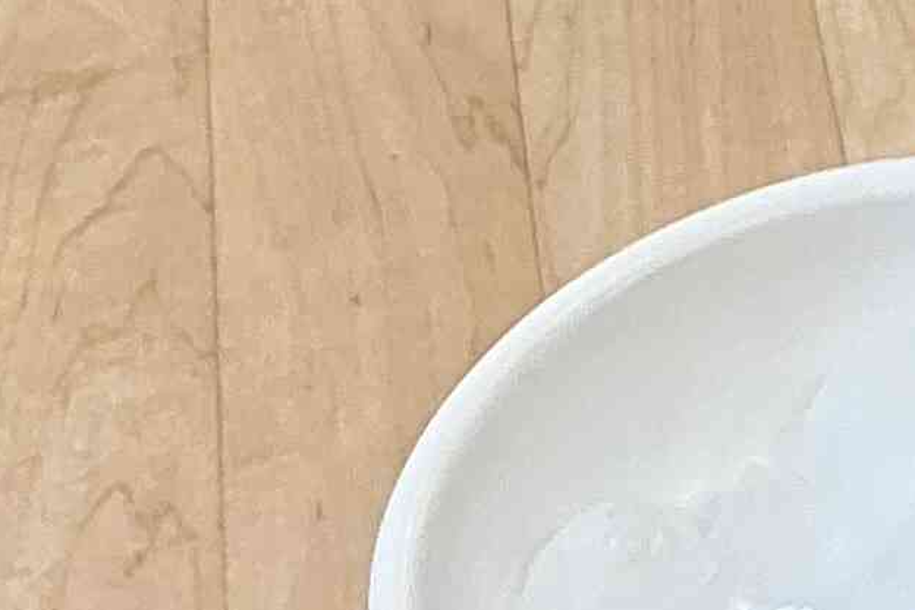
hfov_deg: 10.0
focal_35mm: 195
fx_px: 4956
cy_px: -1069
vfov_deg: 6.5
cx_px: 1613
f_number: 1.8
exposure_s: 1/120
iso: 25
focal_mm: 3
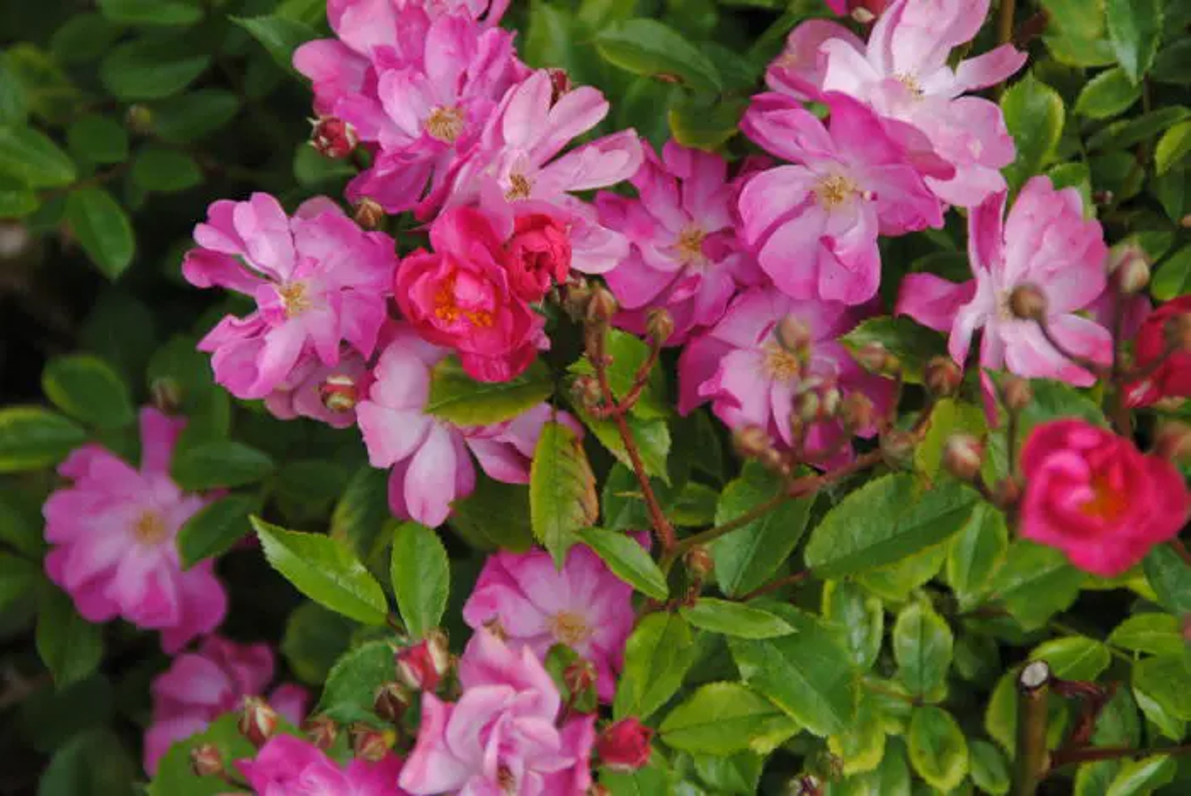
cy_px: 398
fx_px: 9933
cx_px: 596
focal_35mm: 300
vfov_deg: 4.6
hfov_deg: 6.9
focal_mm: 200
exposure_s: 1/320
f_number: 6.3
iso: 100
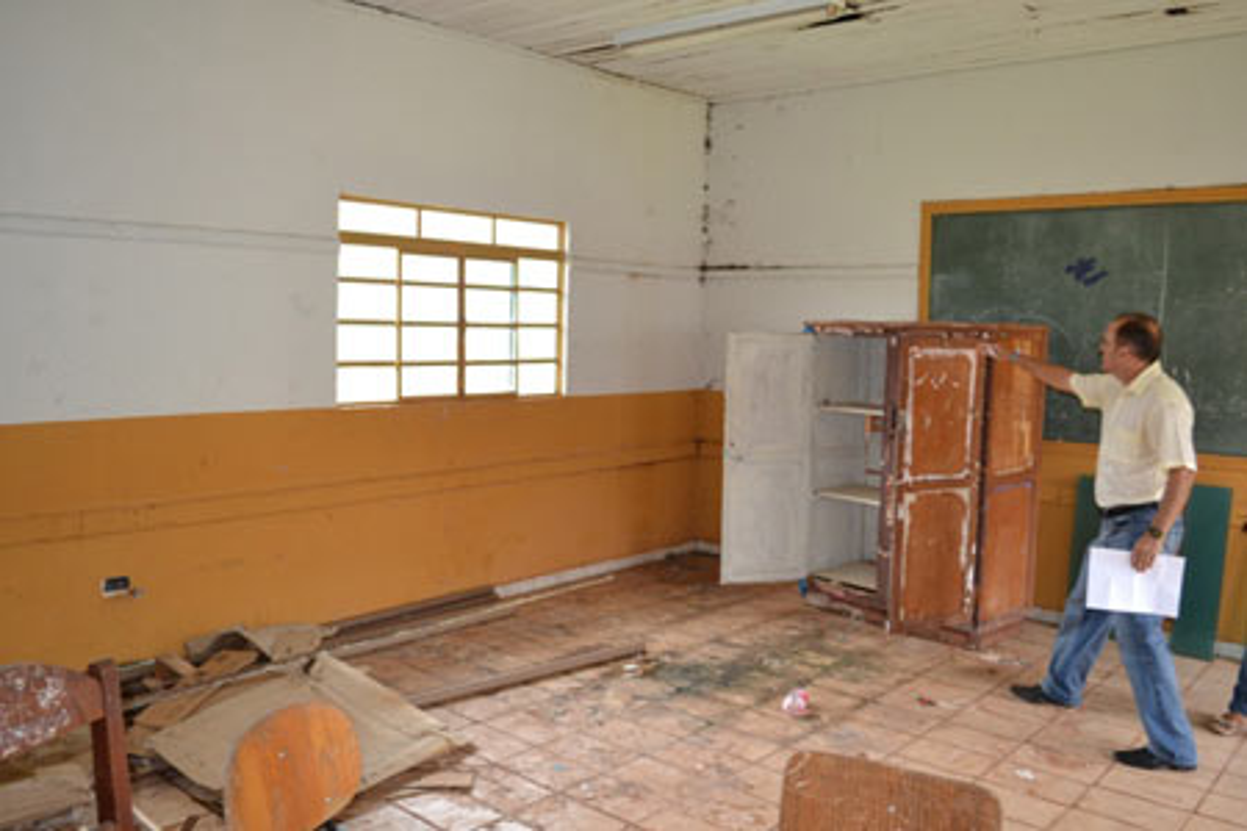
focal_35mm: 30
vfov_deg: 43.6
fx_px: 1039
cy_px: 416
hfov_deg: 61.9
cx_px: 624
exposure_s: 1/60
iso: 400
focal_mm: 20
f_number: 4
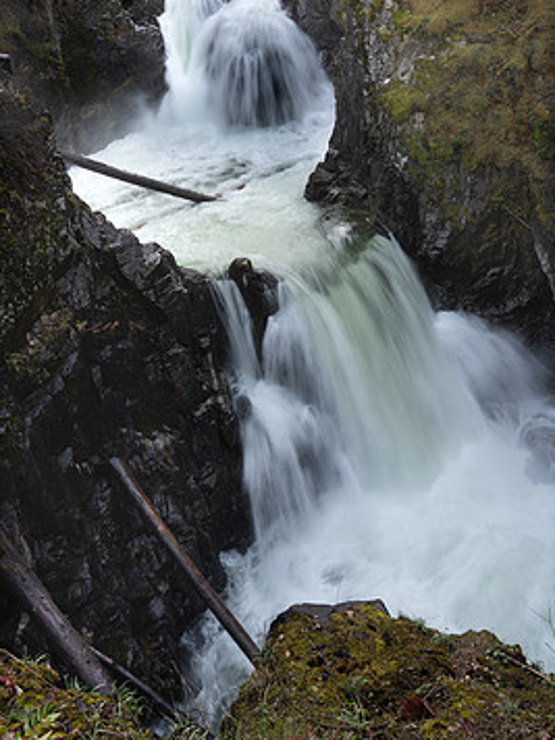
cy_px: 285
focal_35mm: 34
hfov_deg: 41.8
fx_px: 727
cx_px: 258
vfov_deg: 53.5
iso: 100
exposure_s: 1/8
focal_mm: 28
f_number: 9
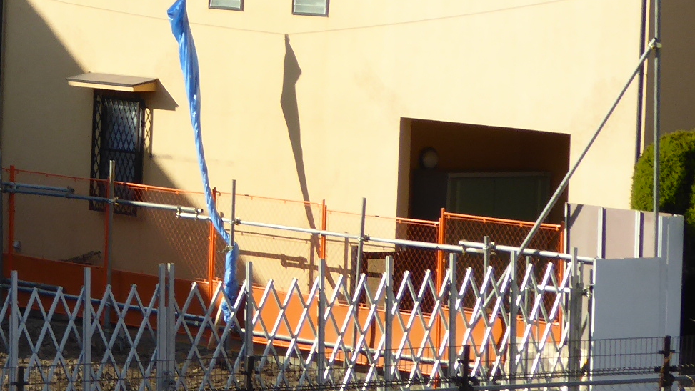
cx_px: -178
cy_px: 106
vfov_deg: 4.3
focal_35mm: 281
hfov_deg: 7.6
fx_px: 5178
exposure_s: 1/320
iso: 100
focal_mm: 16.1
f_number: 4.9
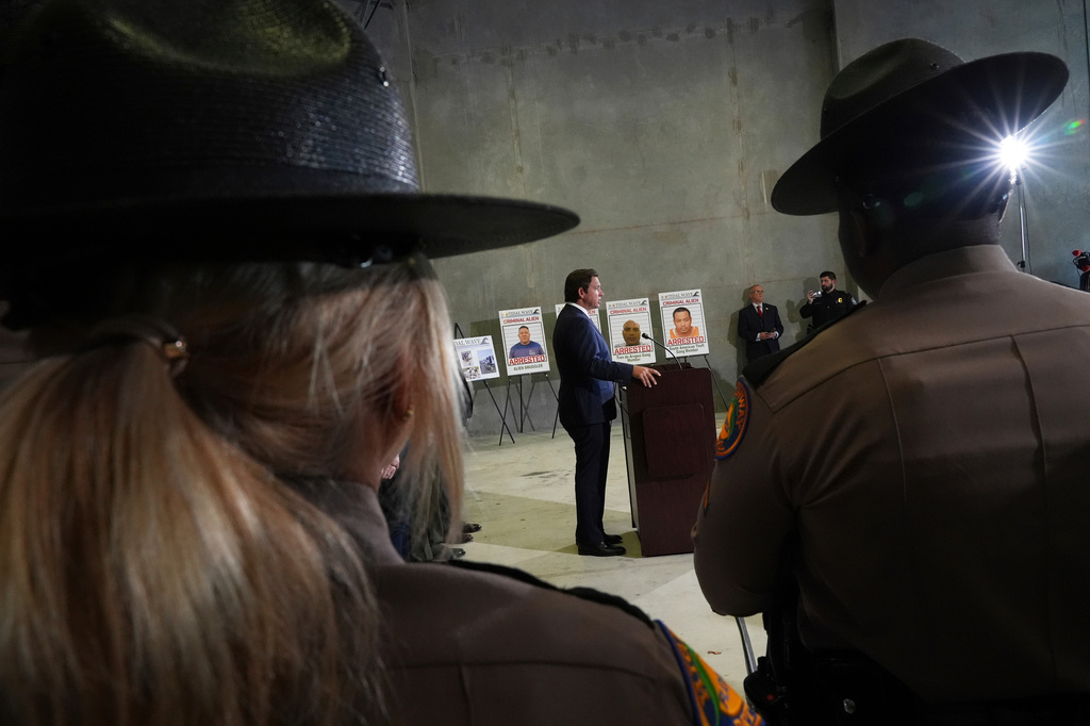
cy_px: 363
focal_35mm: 24
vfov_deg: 53.1
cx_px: 545
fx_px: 726
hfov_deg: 73.8
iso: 4000
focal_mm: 24
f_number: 11
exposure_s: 1/160
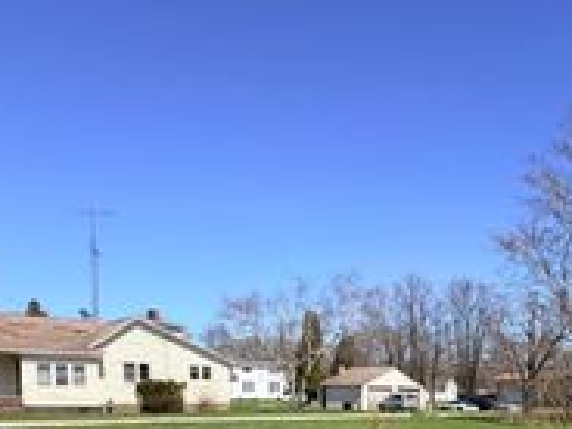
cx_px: 532
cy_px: 434
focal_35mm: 38
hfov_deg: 43.9
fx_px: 628
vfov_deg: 34.2
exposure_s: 1/770
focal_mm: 2.22
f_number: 2.2
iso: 25
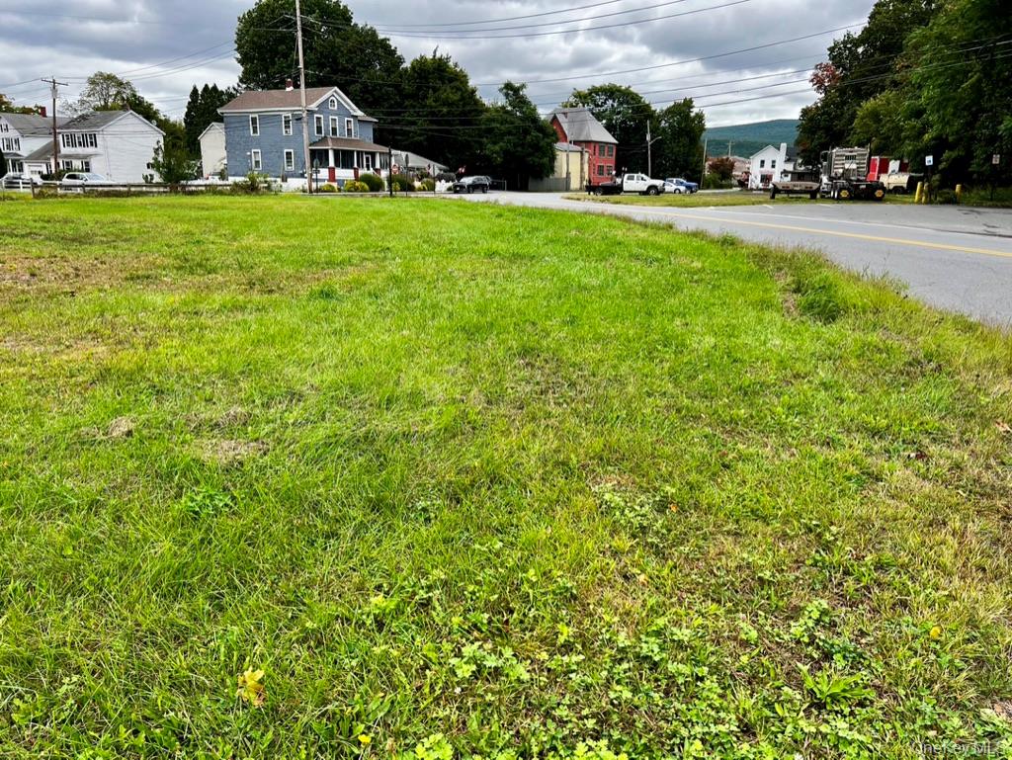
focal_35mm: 26
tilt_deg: -14.6
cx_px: 506
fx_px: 760
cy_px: 380
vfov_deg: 53.1
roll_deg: -0.6
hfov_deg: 67.3
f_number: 1.5
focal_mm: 5.7
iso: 50
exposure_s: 1/949
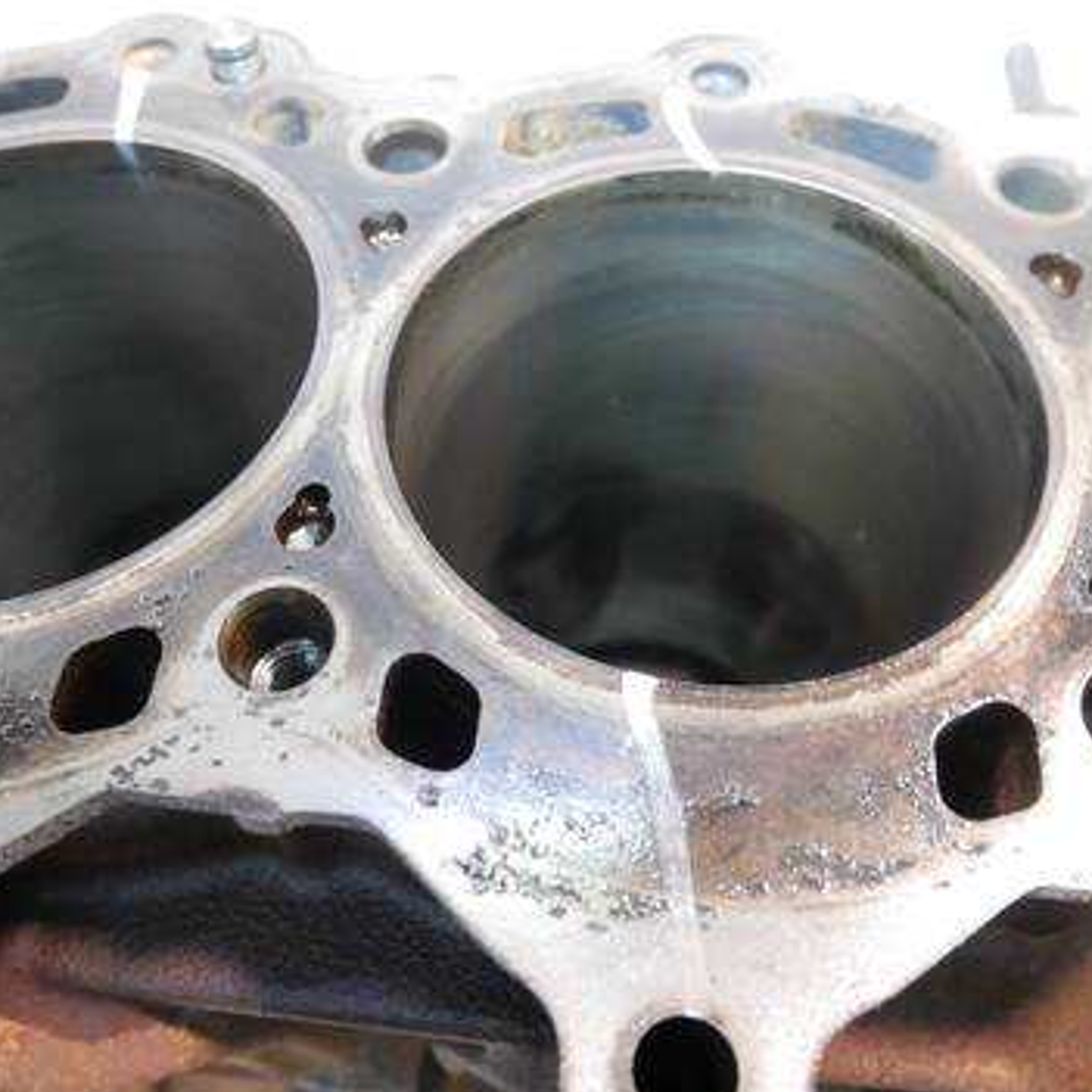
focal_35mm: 29
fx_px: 1035
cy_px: 557
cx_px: 532
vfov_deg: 55.6
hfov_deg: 55.6
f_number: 3.5
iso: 2500
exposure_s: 1/60
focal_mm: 12
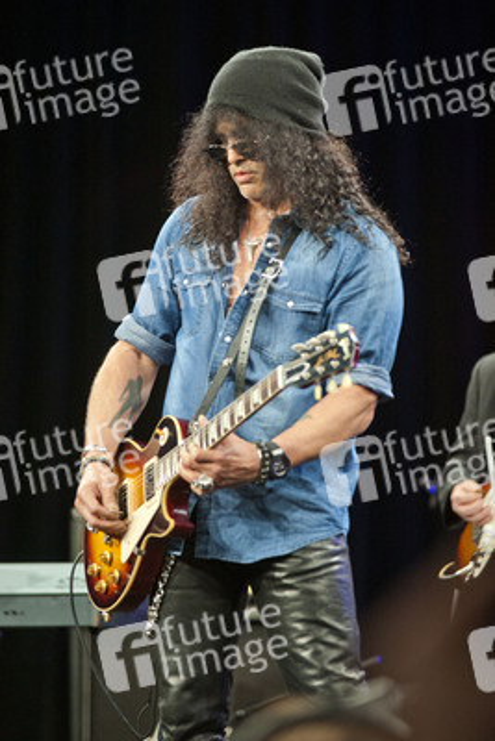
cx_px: 248
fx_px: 4121
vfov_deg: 10.3
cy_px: 370
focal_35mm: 200
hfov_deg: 6.9
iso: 1250
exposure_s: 1/200
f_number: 2.8
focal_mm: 200
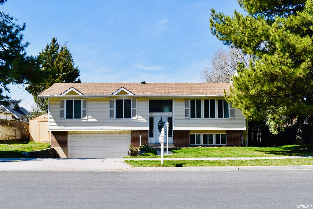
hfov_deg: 53.1
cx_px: 156
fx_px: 313
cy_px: 104
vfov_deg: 36.9
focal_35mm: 36
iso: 200
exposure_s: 1/400
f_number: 10
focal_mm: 24
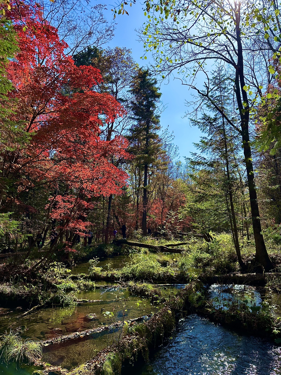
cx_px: 140
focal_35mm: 24
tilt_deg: +10.6
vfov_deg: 71.6
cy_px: 188
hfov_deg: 56.8
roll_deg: +1.2
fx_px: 260
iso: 80
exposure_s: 1/2469
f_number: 1.78
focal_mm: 6.86
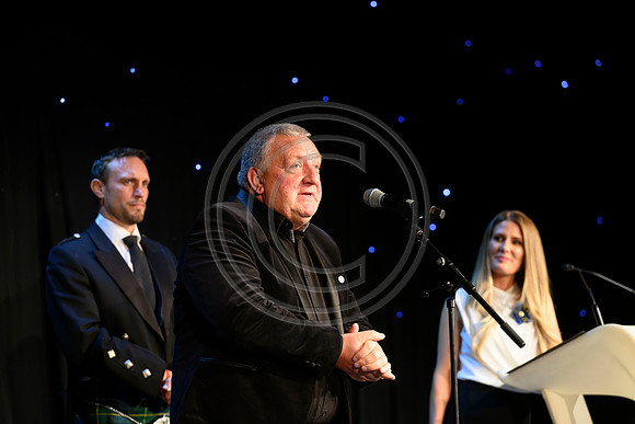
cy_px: 212
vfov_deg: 11.4
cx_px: 318
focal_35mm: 120
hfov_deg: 17.1
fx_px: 2117
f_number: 3.2
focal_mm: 120
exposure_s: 1/250
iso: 2500
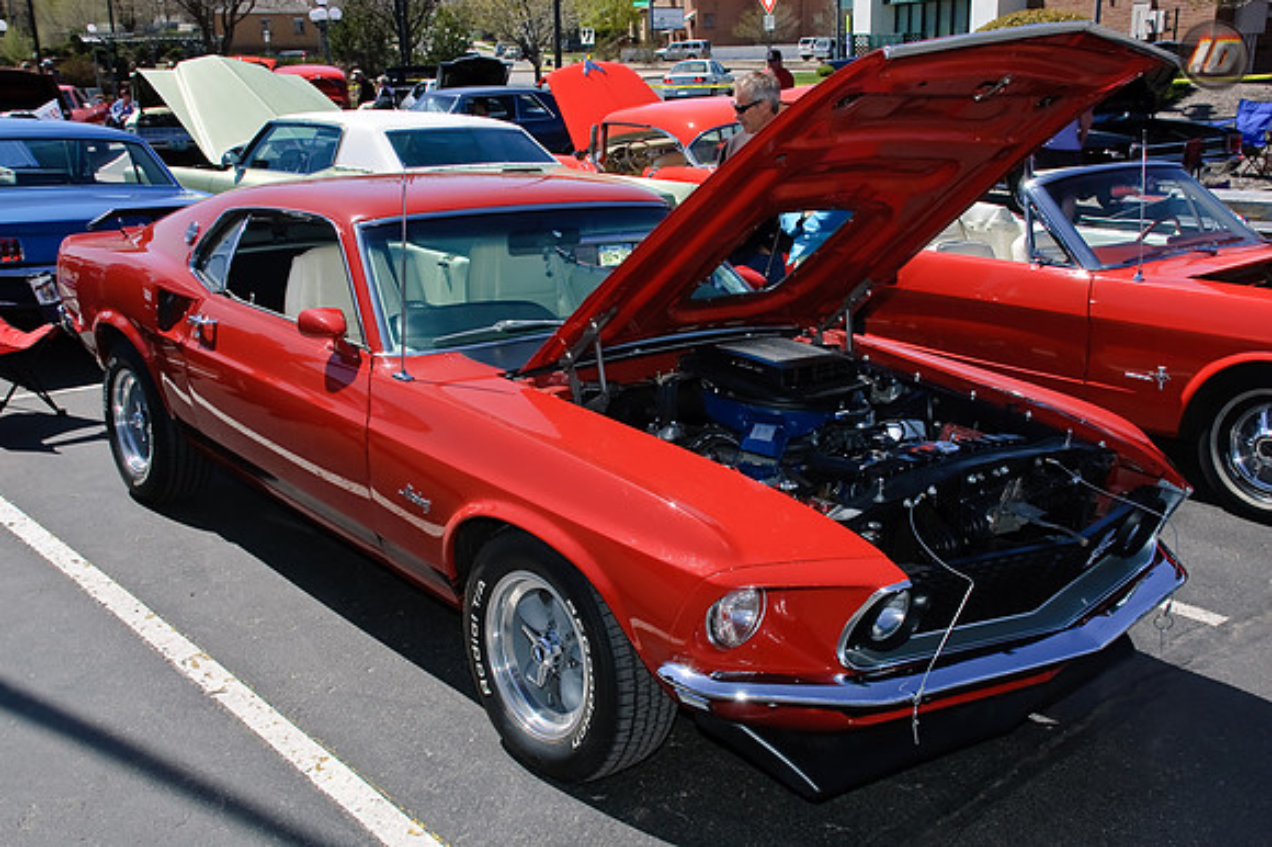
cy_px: 424
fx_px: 1271
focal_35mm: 36
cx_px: 636
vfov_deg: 36.8
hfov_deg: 53.2
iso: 200
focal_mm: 24
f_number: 10
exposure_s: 1/400
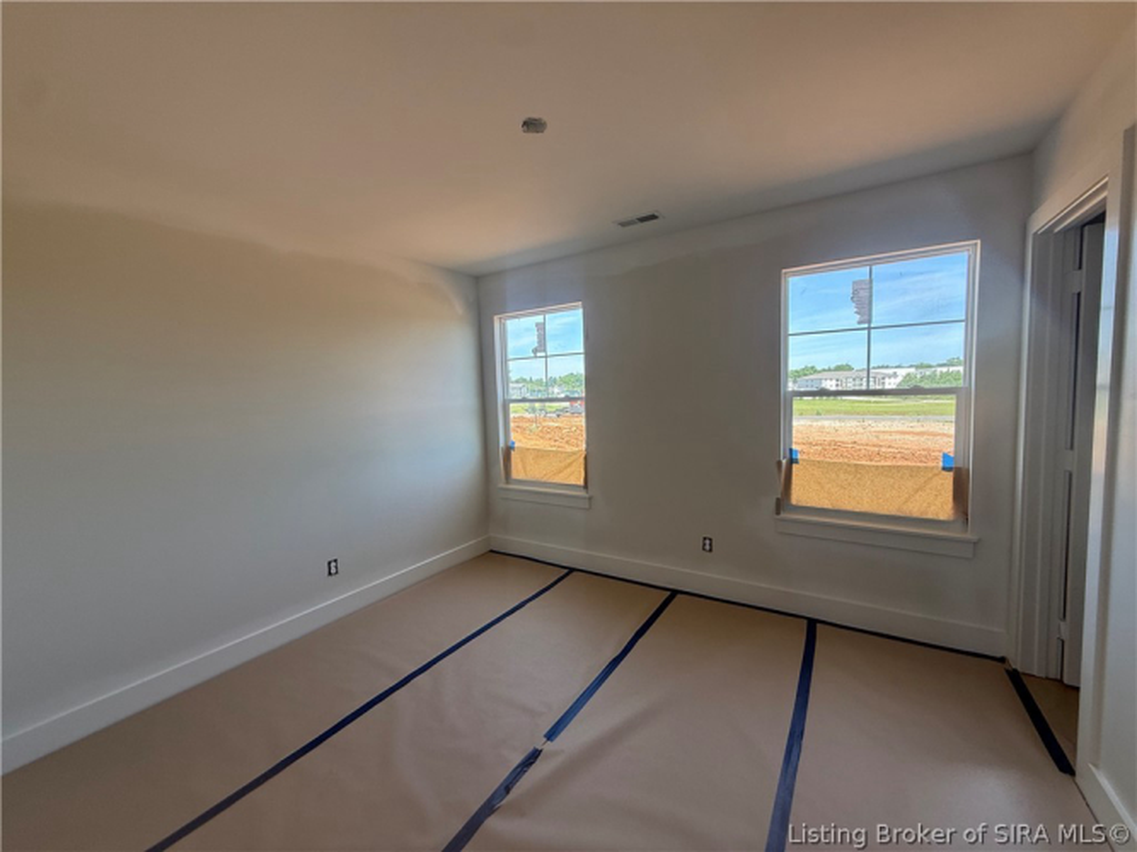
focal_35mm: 14
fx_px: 460
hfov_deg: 102.1
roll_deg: +2.2
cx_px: 568
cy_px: 426
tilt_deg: -4.7
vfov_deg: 85.7
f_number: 2.2
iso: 50
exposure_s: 1/115
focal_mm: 2.22
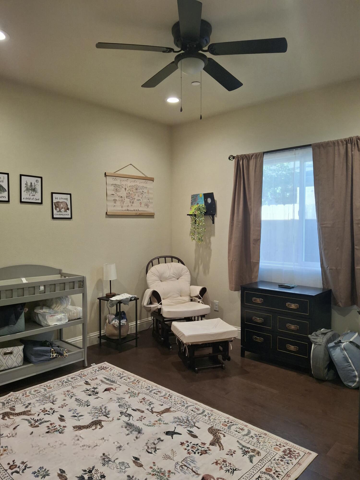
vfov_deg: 69.4
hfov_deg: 54.9
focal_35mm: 25
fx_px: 347
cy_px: 240
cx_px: 180
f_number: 1.8
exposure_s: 1/100
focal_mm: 4.69
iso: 80
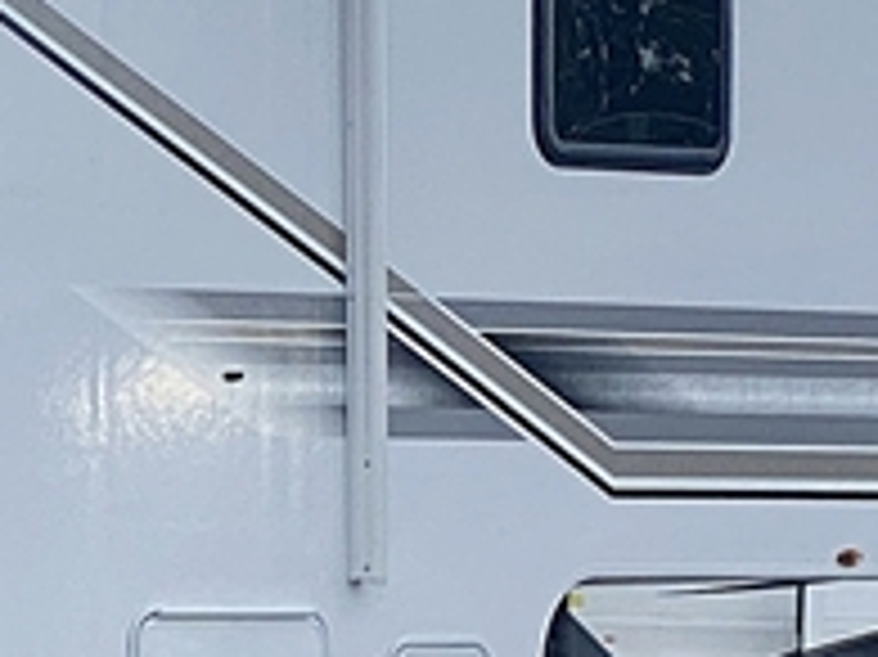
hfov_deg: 5.9
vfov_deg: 4.6
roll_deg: -1.2
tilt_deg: -1.2
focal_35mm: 320
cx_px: -1238
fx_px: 8111
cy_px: 900
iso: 20
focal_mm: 6
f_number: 2
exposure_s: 1/773
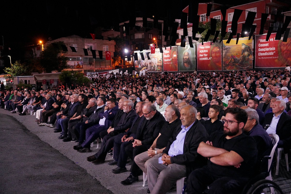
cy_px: 97
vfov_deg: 42.3
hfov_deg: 60.3
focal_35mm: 31
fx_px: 251
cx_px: 146
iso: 8000
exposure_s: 1/200
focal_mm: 31
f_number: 2.8
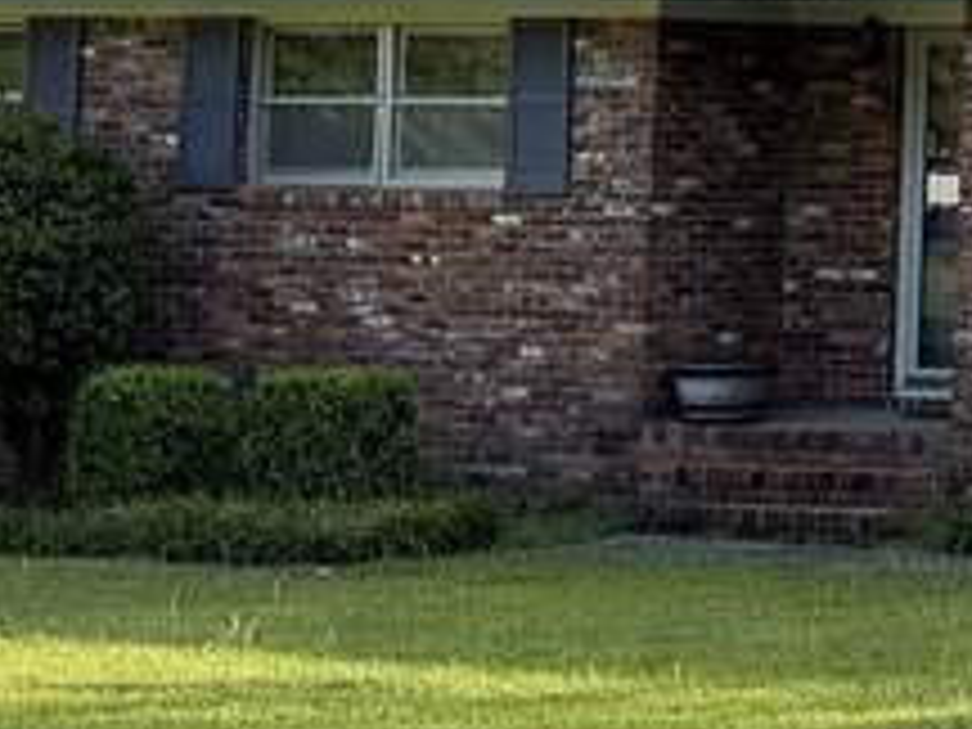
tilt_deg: +4.9
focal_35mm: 142
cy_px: -104
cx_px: 1786
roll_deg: -1.0
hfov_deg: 12.6
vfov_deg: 10.3
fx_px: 3987
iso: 100
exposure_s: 1/1901
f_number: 1.78
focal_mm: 6.76
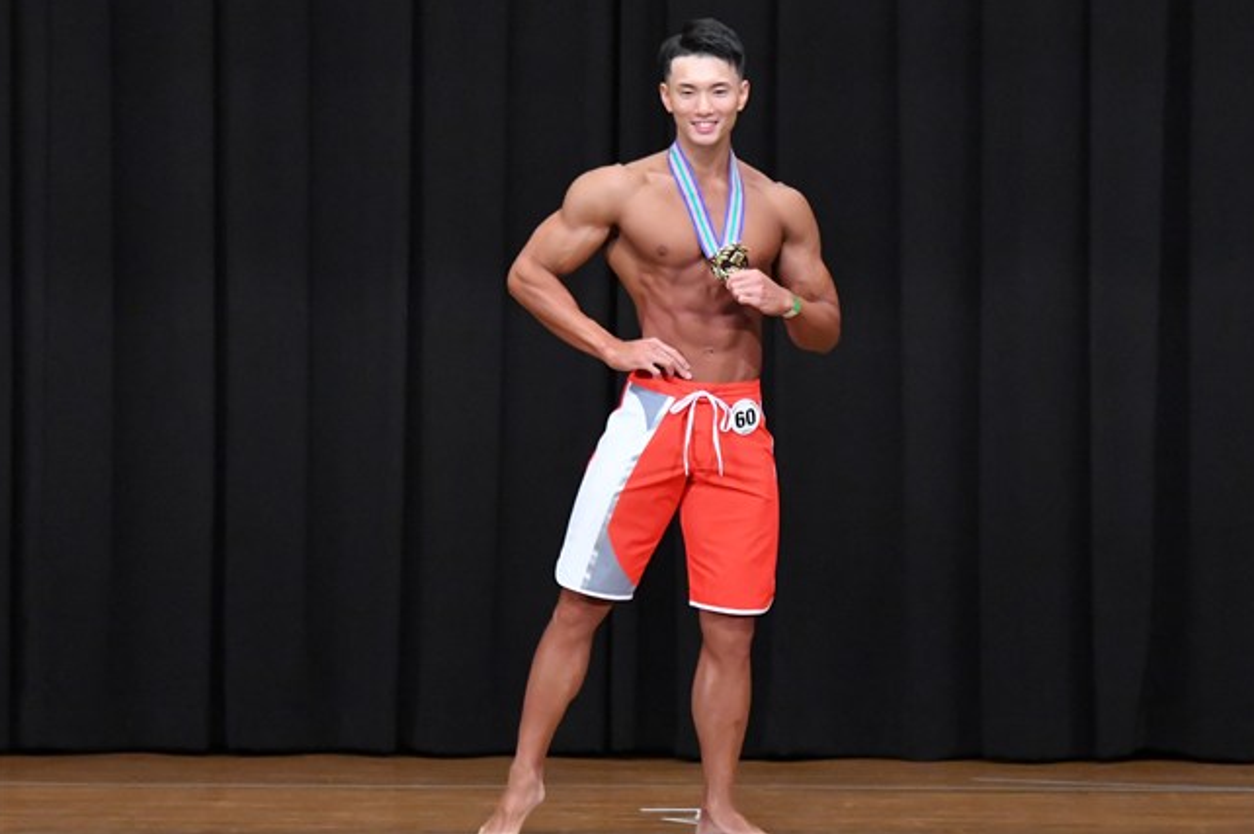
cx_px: 751
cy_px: 465
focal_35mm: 244
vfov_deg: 5.6
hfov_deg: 8.4
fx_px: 8493
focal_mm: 135
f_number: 5.6
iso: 8000
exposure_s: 1/400
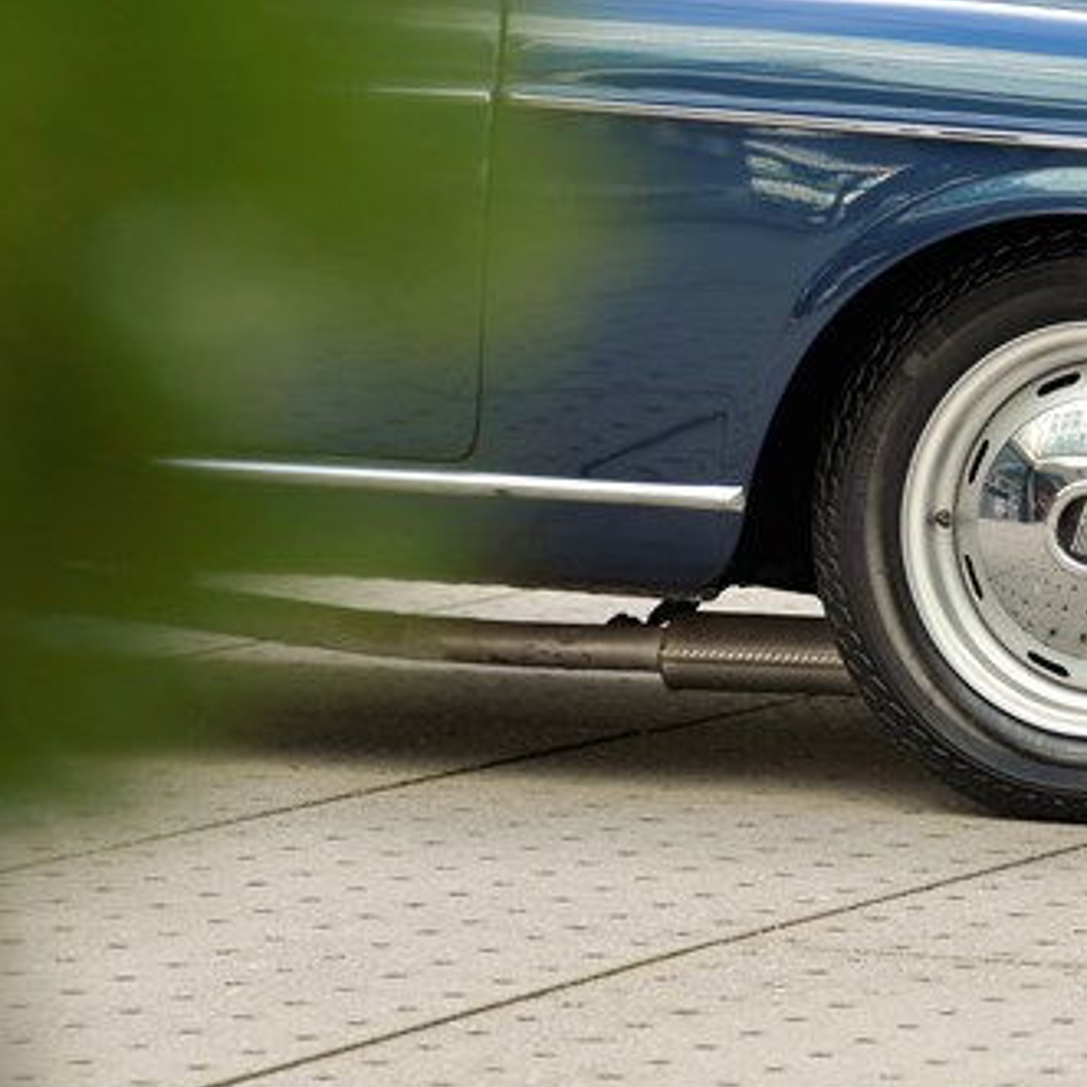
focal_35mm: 295
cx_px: 1258
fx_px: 10480
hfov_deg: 5.9
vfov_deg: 5.9
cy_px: 105
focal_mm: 120
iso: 320
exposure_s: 1/200
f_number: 5
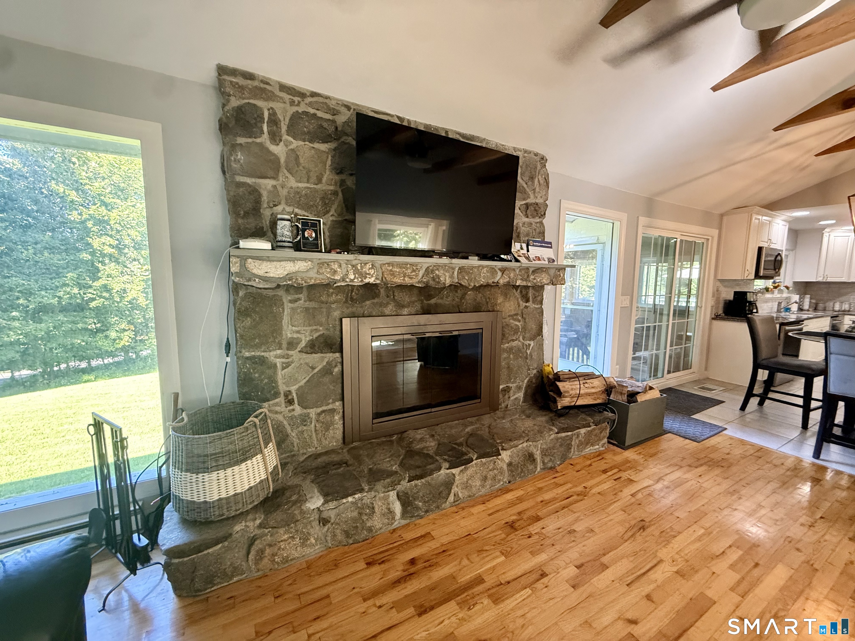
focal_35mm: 14
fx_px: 346
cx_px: 428
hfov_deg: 102.1
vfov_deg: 85.7
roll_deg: -0.9
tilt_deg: -4.9
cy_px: 320
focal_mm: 2.22
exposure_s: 1/60
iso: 500
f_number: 2.2
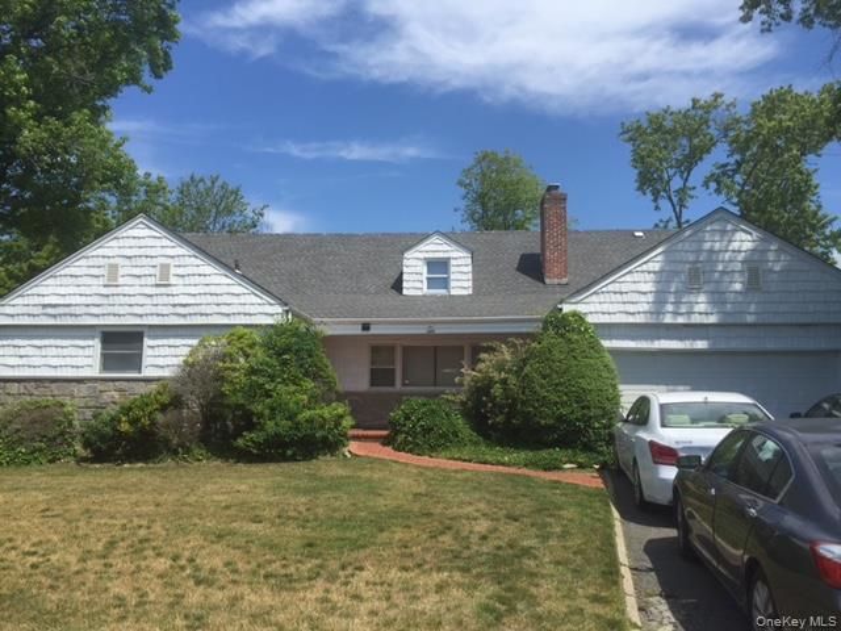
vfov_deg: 48.2
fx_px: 705
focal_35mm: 29
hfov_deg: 61.7
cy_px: 316
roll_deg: -1.3
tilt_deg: +7.6
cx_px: 420
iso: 32
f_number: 2.2
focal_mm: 4.15
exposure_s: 1/2326
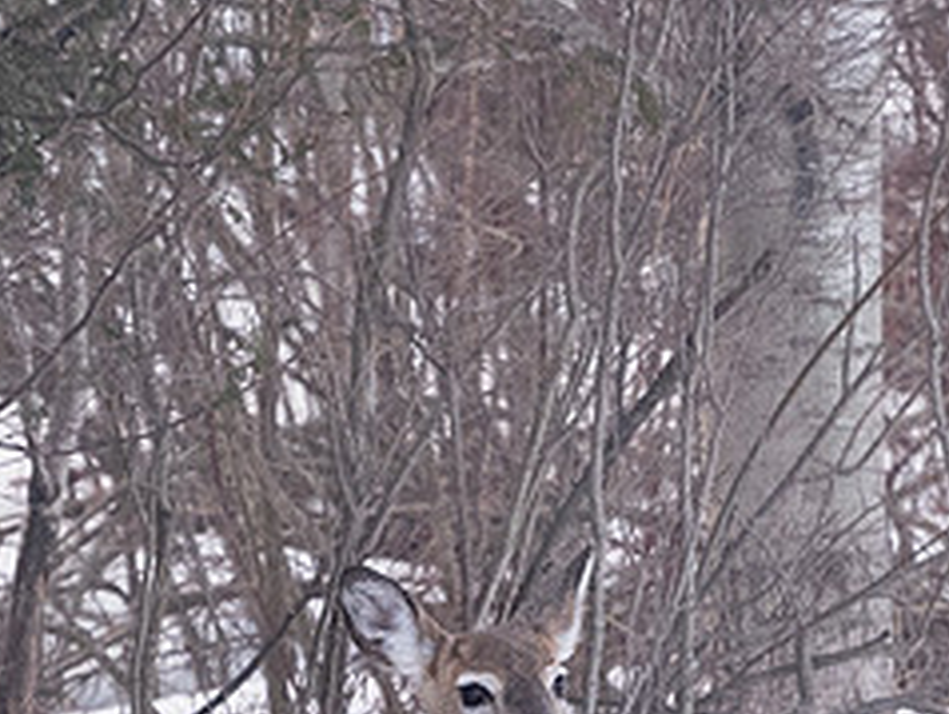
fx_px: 73464
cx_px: 937
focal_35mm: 2677
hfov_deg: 0.7
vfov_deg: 0.6
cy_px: 975
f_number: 5.6
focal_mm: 420
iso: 1000
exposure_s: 1/800
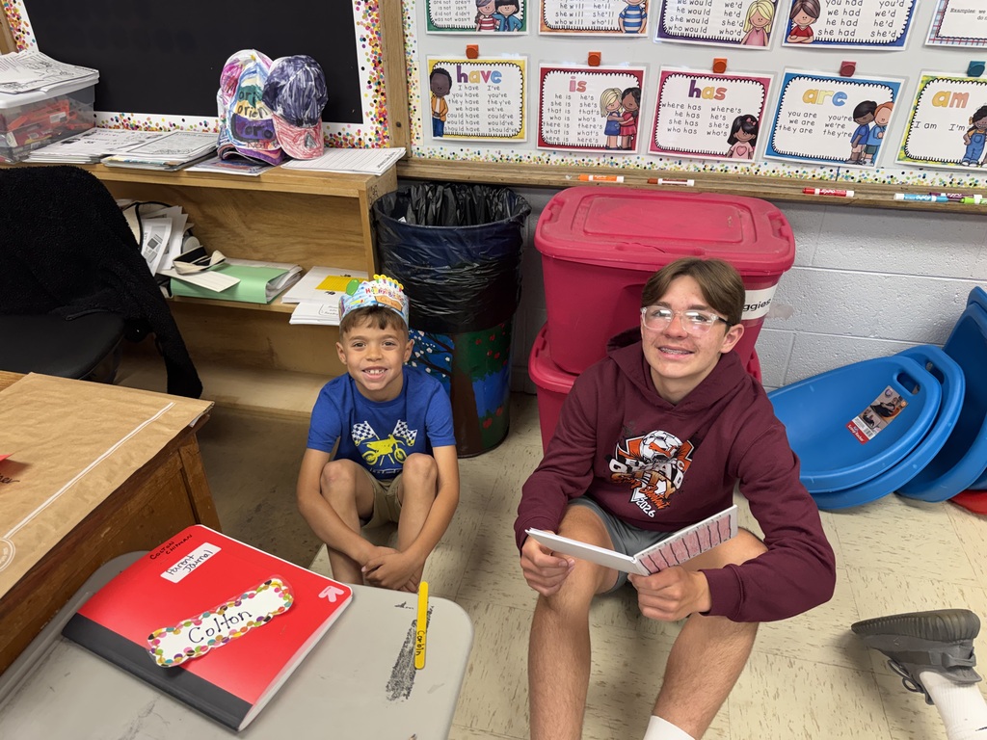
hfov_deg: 71.6
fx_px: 684
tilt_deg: -32.7
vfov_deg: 56.8
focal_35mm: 24
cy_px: 370
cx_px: 494
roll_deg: +1.2
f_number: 1.78
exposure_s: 1/120
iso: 200
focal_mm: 6.76
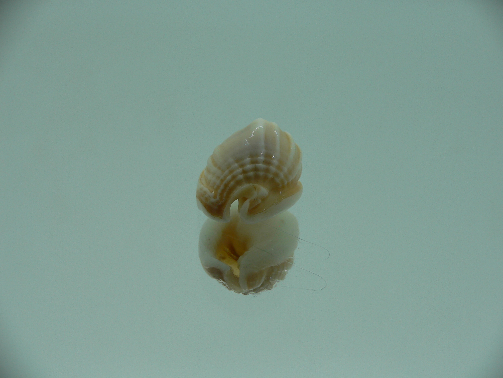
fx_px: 509
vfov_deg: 40.7
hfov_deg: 52.6
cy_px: 189
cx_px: 252
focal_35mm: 35
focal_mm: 4.6
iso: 80
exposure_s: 1/80
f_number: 2.8
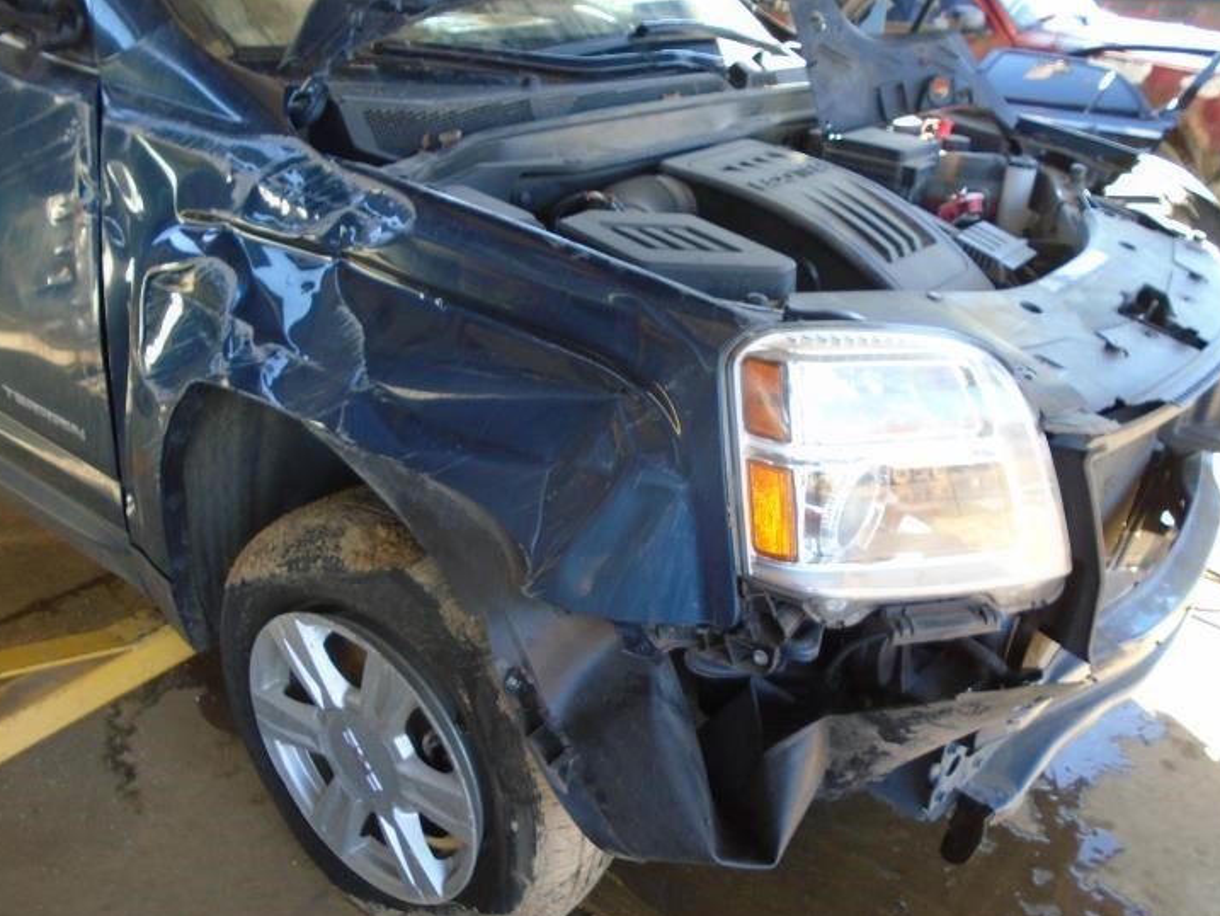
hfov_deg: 61.6
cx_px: 641
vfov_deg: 48.2
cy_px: 495
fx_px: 1022
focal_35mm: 29
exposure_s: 1/60
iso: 160
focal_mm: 4.6
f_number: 3.2
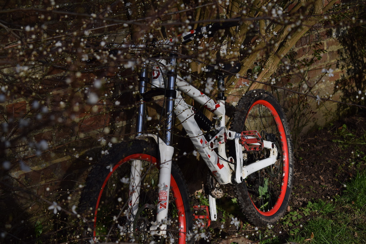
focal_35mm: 78
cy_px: 122
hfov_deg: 26.0
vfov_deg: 17.5
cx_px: 183
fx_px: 793
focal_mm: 52
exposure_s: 1/800
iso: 100
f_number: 5.6
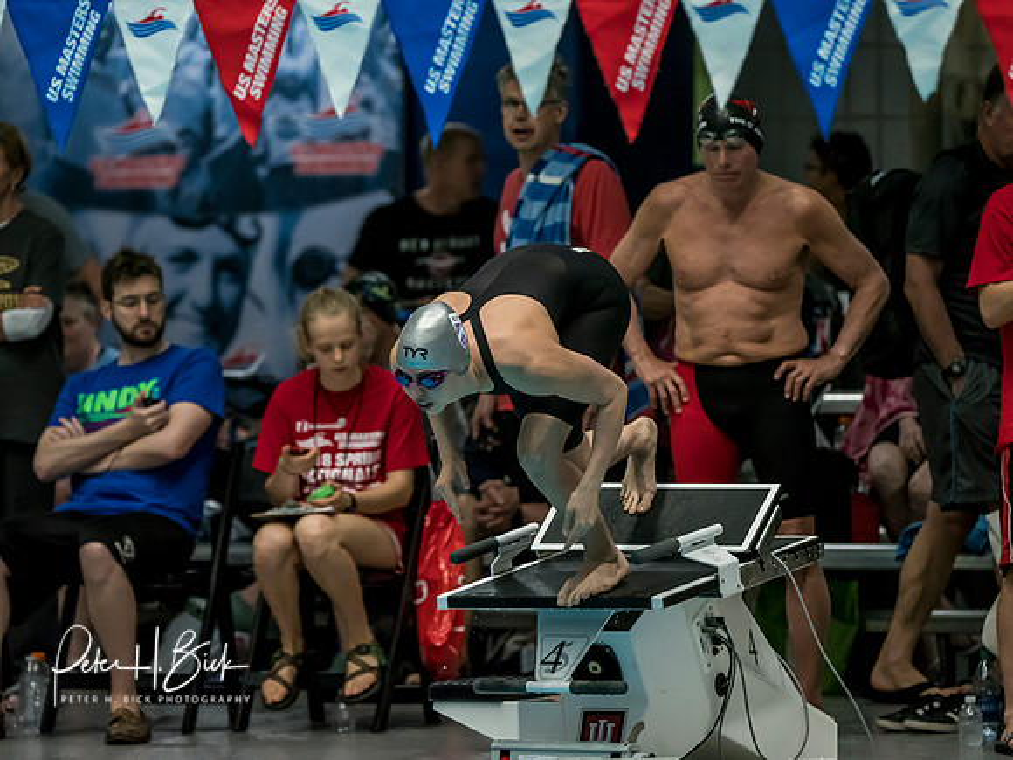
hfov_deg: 4.9
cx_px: 506
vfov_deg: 3.7
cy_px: 380
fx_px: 11735
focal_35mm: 401
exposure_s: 1/1000
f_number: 2.8
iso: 3200
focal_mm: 200
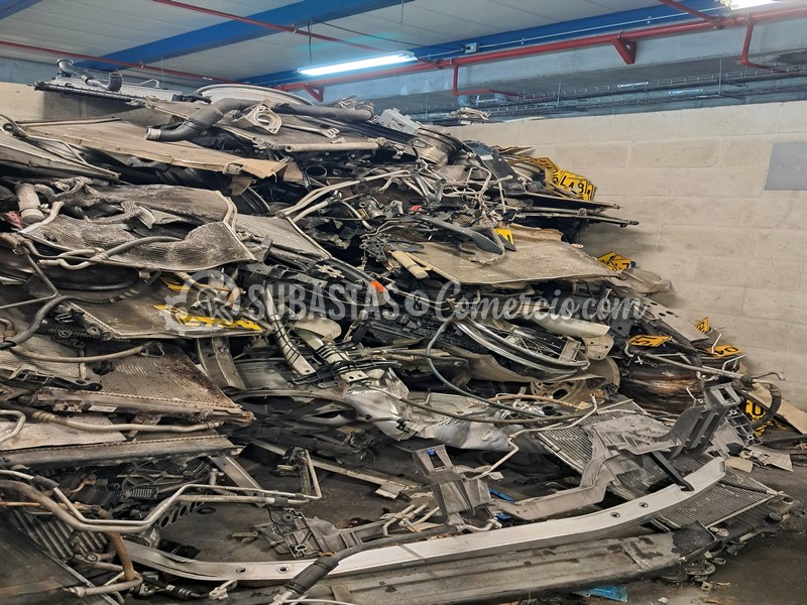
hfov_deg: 65.3
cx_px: 404
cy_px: 302
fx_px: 629
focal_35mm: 27
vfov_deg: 51.4
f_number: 1.8
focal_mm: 4
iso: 500
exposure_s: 1/30
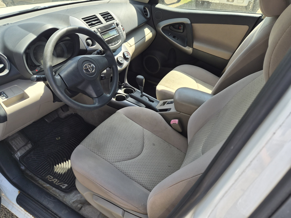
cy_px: 109
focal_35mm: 23
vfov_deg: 58.9
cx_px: 146
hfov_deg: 73.9
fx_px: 193
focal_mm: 5.4
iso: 80
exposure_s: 1/1014
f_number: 1.8
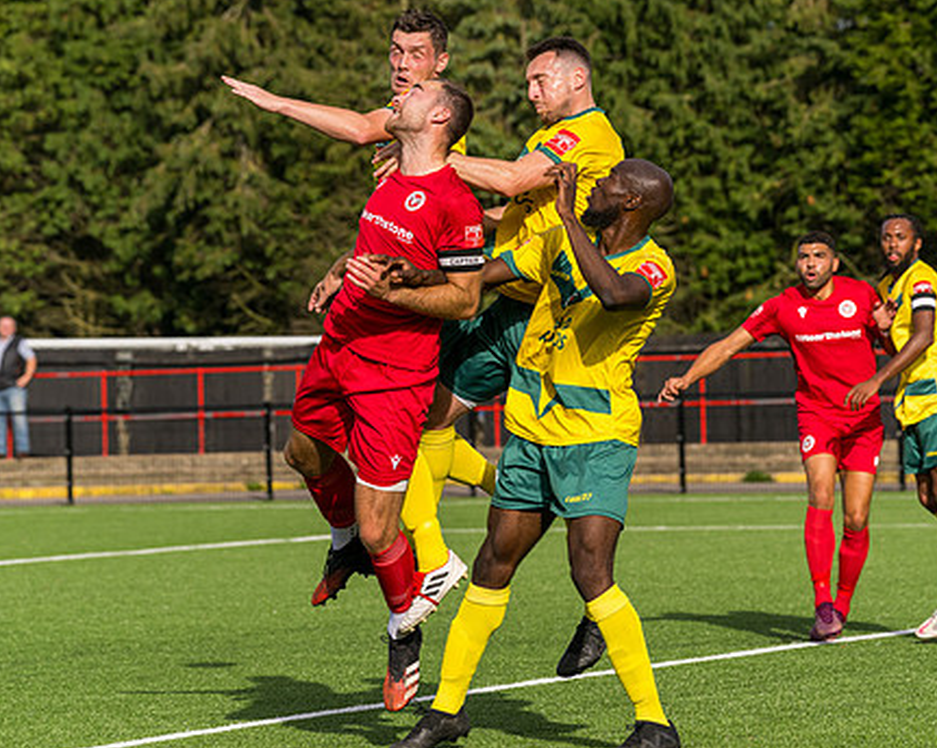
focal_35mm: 204
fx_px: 5652
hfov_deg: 9.5
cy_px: 272
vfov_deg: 7.6
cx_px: 489
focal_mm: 135
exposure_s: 1/3200
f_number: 5
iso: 400
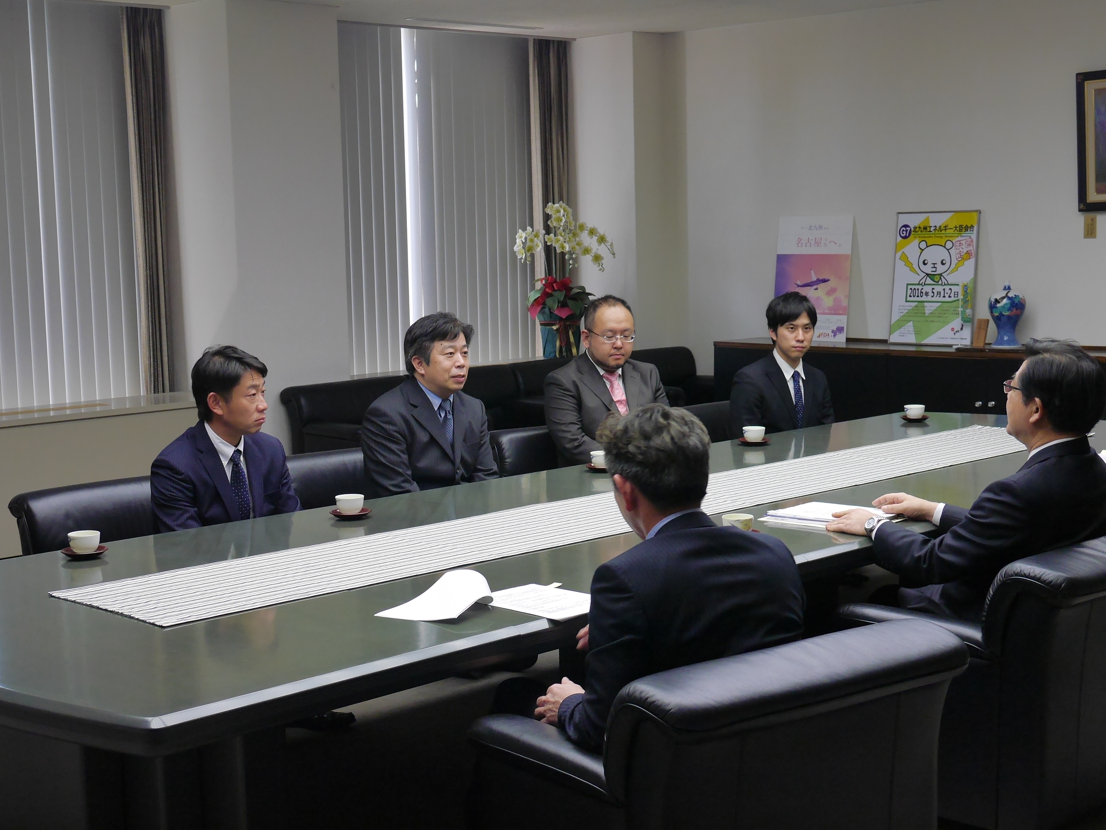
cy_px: 447
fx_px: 1693
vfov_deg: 27.5
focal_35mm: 53
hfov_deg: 36.1
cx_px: 501
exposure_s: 1/60
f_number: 5.1
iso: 500
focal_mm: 23
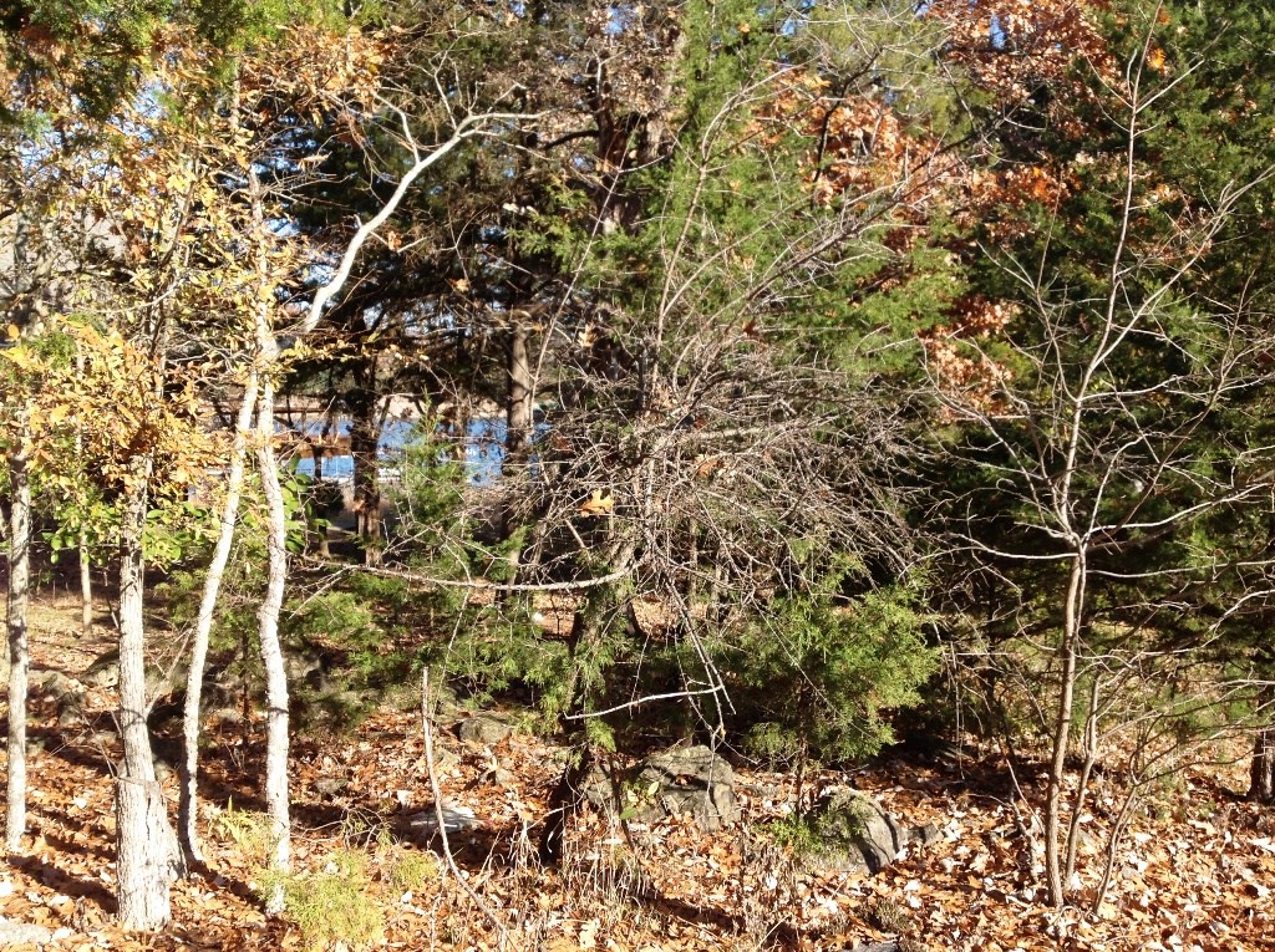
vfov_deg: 40.6
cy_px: 476
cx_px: 638
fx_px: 1287
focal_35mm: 35
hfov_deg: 52.7
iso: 50
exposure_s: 1/605
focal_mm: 4.28
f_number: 2.4
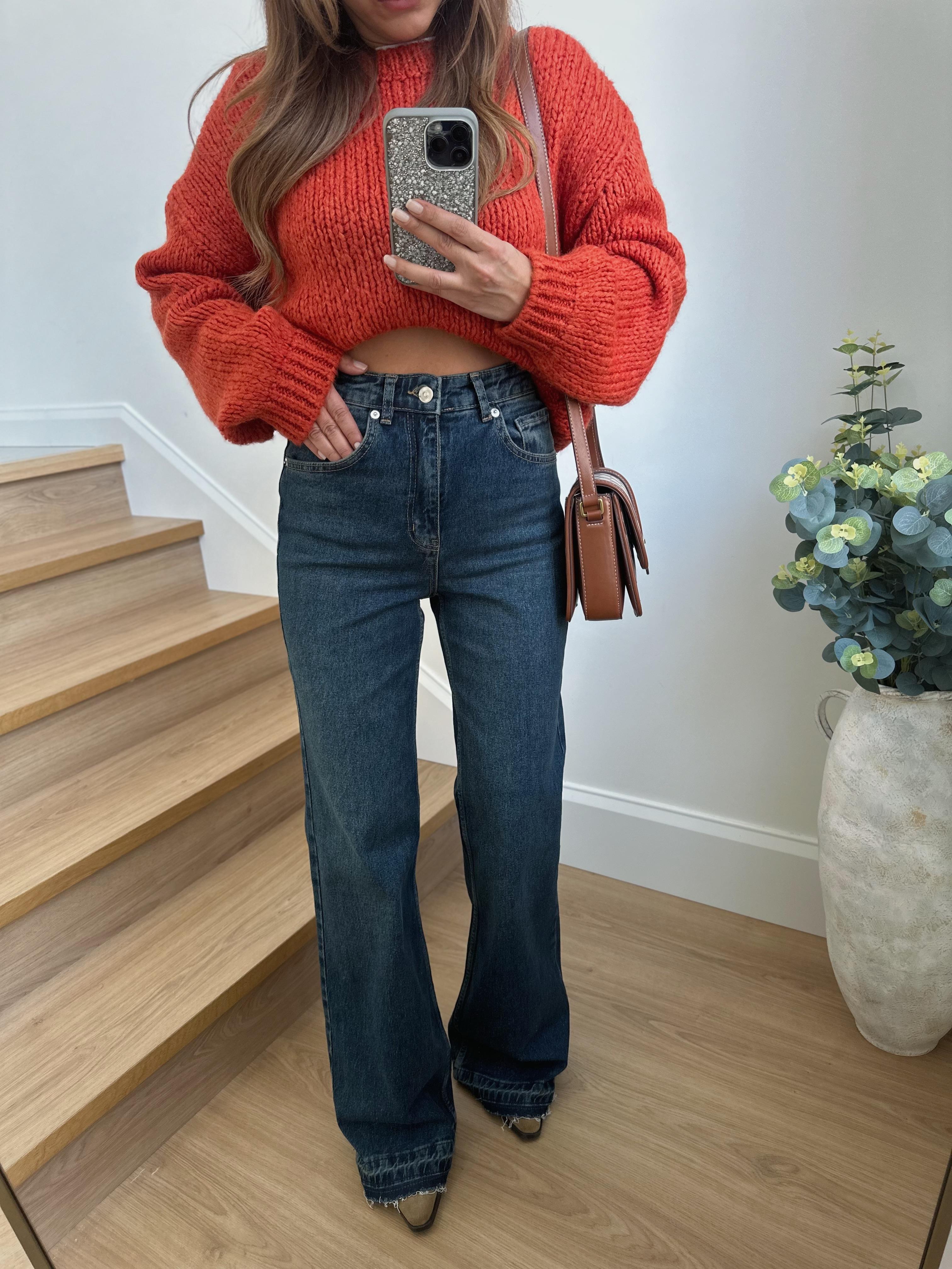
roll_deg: +4.4
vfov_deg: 71.6
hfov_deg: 56.8
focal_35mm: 24
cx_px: 476
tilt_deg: -37.7
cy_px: 634
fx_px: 880
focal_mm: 6.86
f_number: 1.78
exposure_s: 1/50
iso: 160
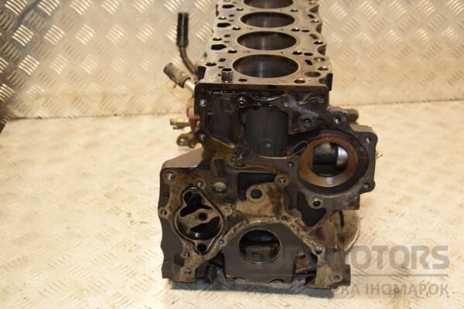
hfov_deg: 38.9
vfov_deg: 26.5
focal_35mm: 51
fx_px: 657
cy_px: 154
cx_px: 232
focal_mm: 34
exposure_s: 1/100
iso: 800
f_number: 5
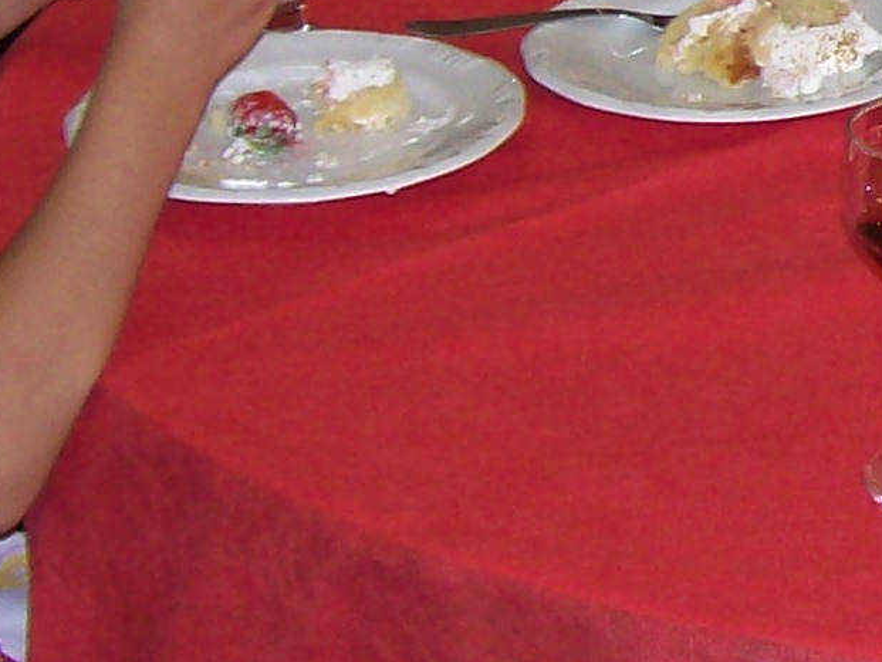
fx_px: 4536
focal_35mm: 178
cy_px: -119
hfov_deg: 10.7
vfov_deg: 8.3
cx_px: 1376
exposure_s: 1/64
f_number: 2.7
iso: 80
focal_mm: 6
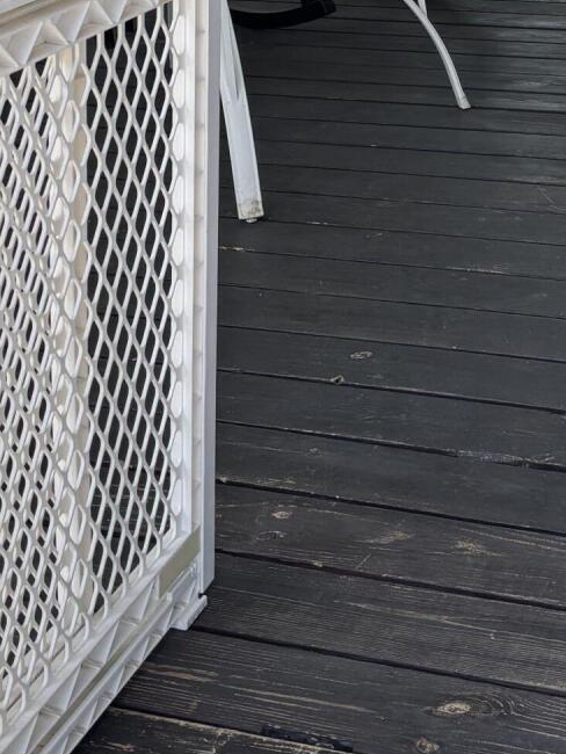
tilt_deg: -10.5
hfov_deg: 18.3
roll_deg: +3.1
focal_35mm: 80
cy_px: -36
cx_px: 443
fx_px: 1743
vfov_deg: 23.2
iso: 50
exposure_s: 1/390
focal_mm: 5.96
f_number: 1.6
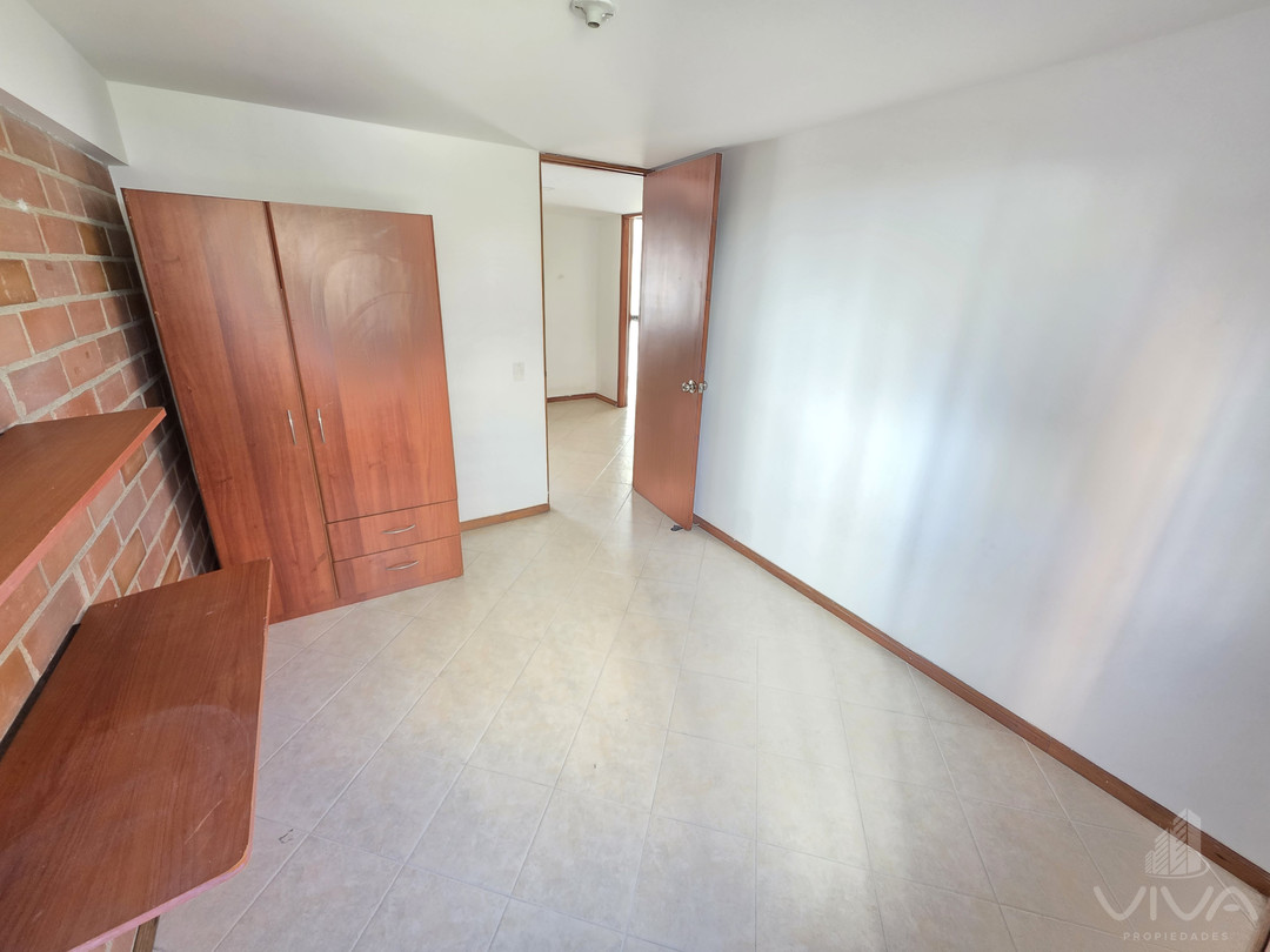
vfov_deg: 89.9
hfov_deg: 106.2
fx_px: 477
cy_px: 476
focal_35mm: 13
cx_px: 635
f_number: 1.9
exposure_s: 1/60
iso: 320
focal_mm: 2.2
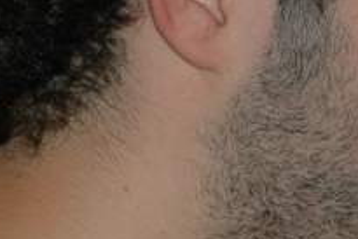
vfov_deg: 3.4
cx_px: 391
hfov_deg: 5.0
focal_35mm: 409
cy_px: -14
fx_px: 4070
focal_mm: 70
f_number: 4.5
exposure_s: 1/60
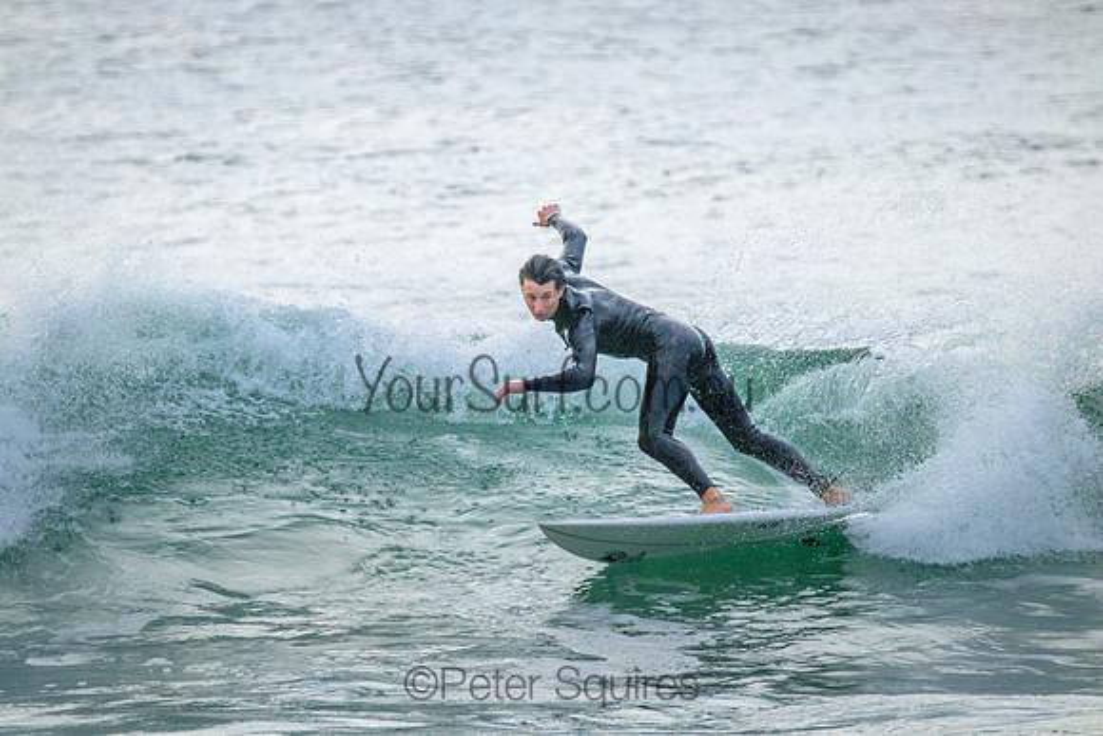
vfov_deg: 1.7
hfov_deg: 2.6
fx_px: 24516
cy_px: 368
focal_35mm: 800
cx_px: 552
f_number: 11
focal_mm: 800
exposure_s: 1/2000
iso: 8000
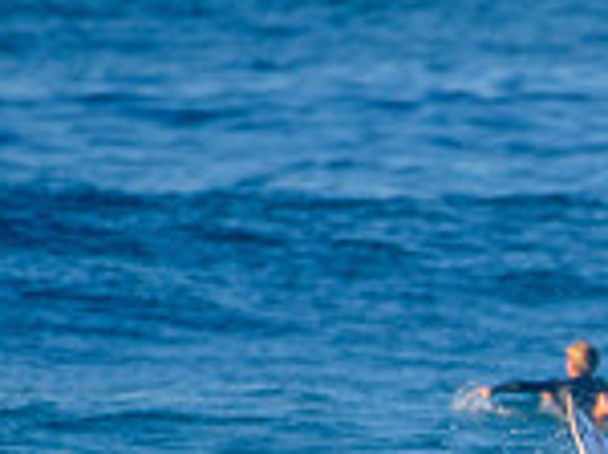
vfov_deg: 0.8
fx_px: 32687
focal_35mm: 1864
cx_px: 730
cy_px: 529
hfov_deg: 1.1
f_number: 5.6
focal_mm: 500
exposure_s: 1/2000
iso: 320
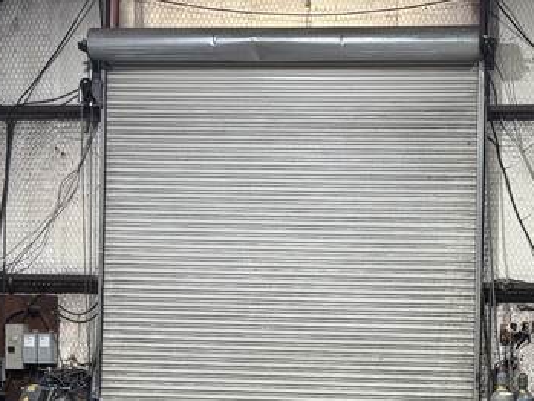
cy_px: 366
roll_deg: -1.6
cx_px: 445
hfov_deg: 21.9
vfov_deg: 16.6
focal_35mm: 88
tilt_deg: -1.8
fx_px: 1358
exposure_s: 1/60
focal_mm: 6.76
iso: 400
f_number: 1.78
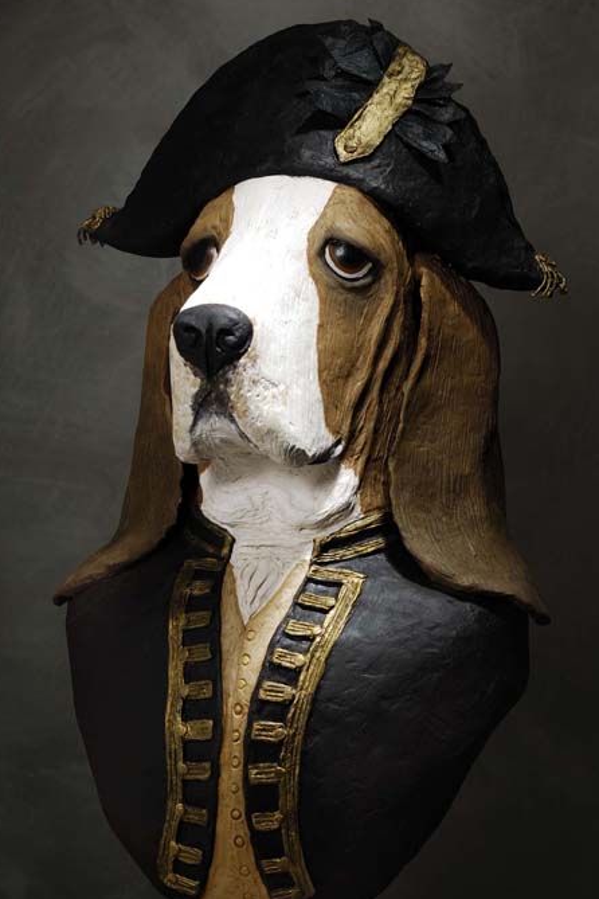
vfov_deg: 14.0
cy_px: 519
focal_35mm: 147
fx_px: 3669
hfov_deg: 9.3
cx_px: 306
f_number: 8
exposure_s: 1/200
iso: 100
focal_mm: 82
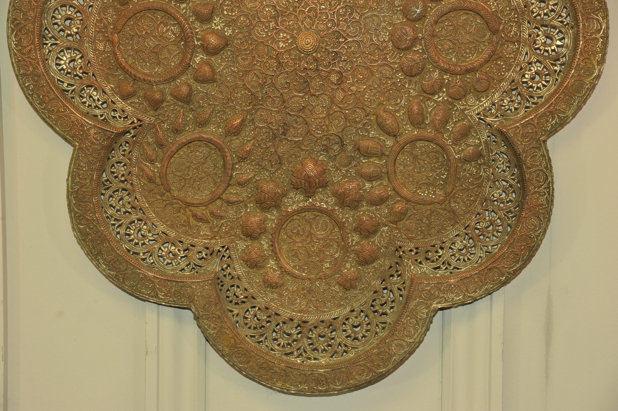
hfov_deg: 20.8
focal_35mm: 98
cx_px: 309
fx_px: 1681
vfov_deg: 13.9
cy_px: 206
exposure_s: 1/60
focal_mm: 98
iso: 1250
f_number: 9
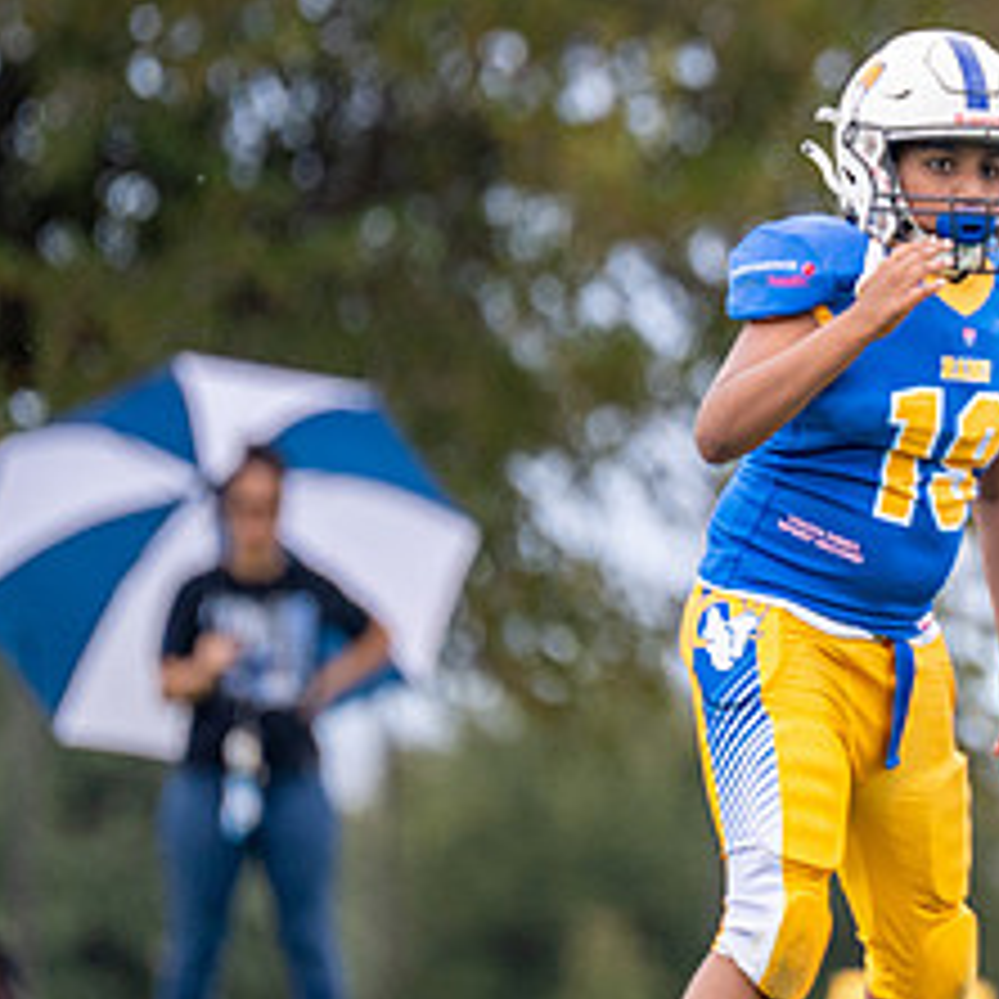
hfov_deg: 2.3
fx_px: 24978
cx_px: 1284
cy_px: 372
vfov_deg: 2.3
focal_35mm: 765
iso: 400
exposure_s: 1/1600
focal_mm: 200
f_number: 2.8
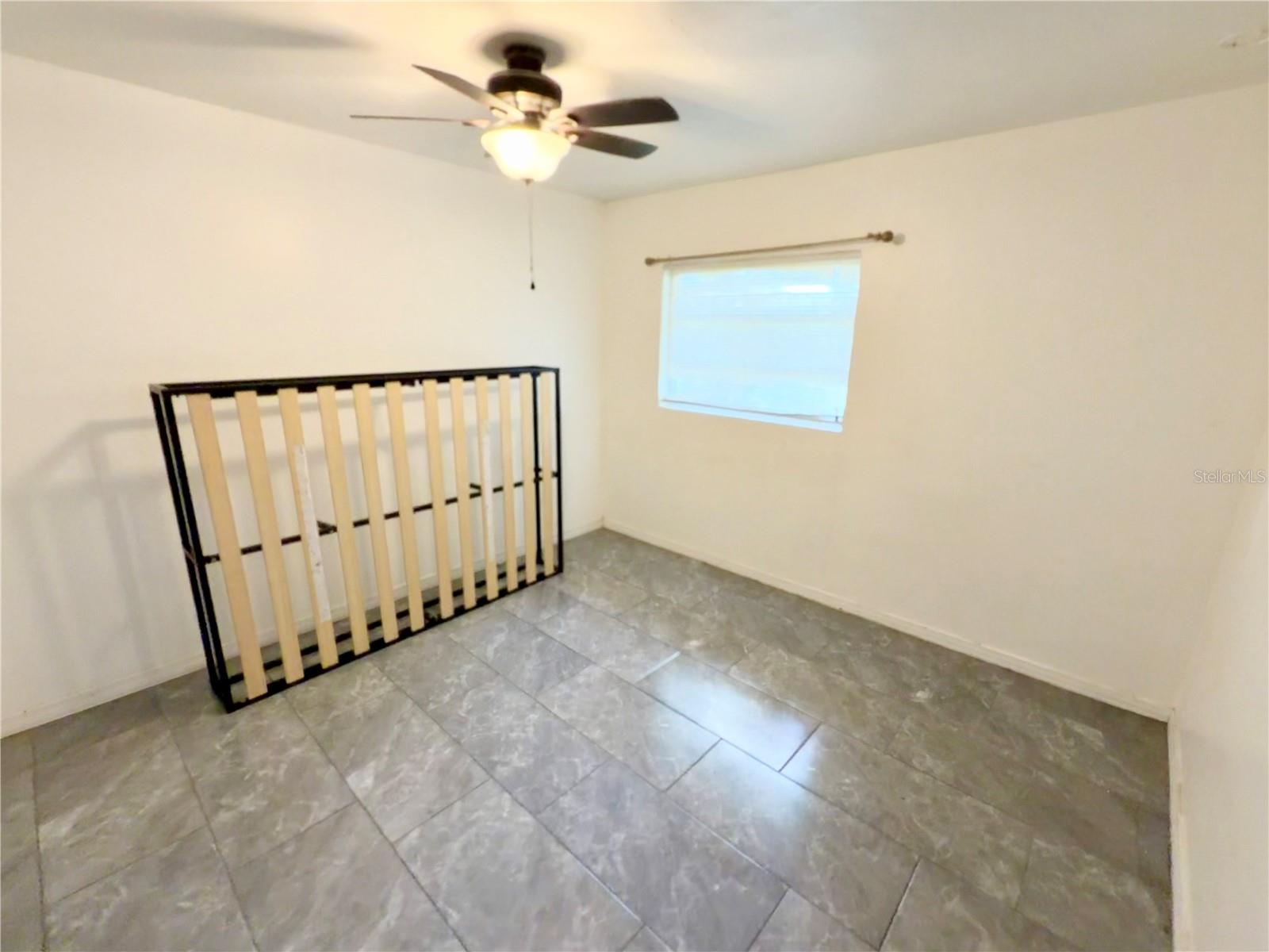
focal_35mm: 14
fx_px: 513
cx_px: 634
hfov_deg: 102.1
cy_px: 476
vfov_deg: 85.7
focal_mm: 2.22
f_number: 2.2
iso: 500
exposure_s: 1/60
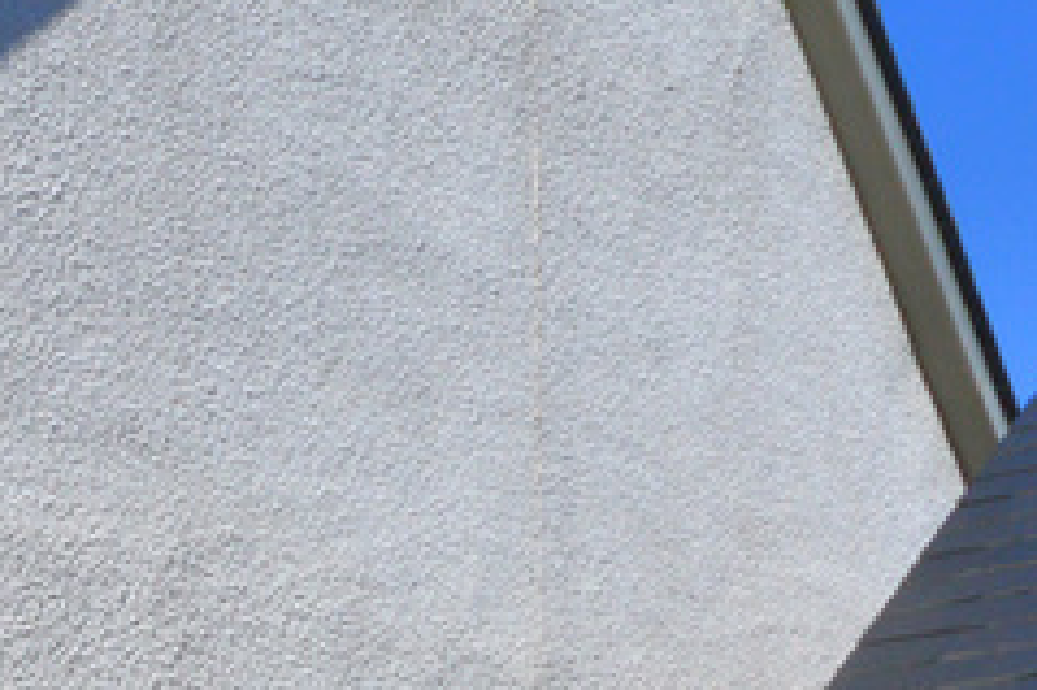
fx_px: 1957
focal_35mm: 68
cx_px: -857
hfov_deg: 20.4
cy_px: 1120
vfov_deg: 17.4
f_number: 11
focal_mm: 10
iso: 400
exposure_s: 1/500
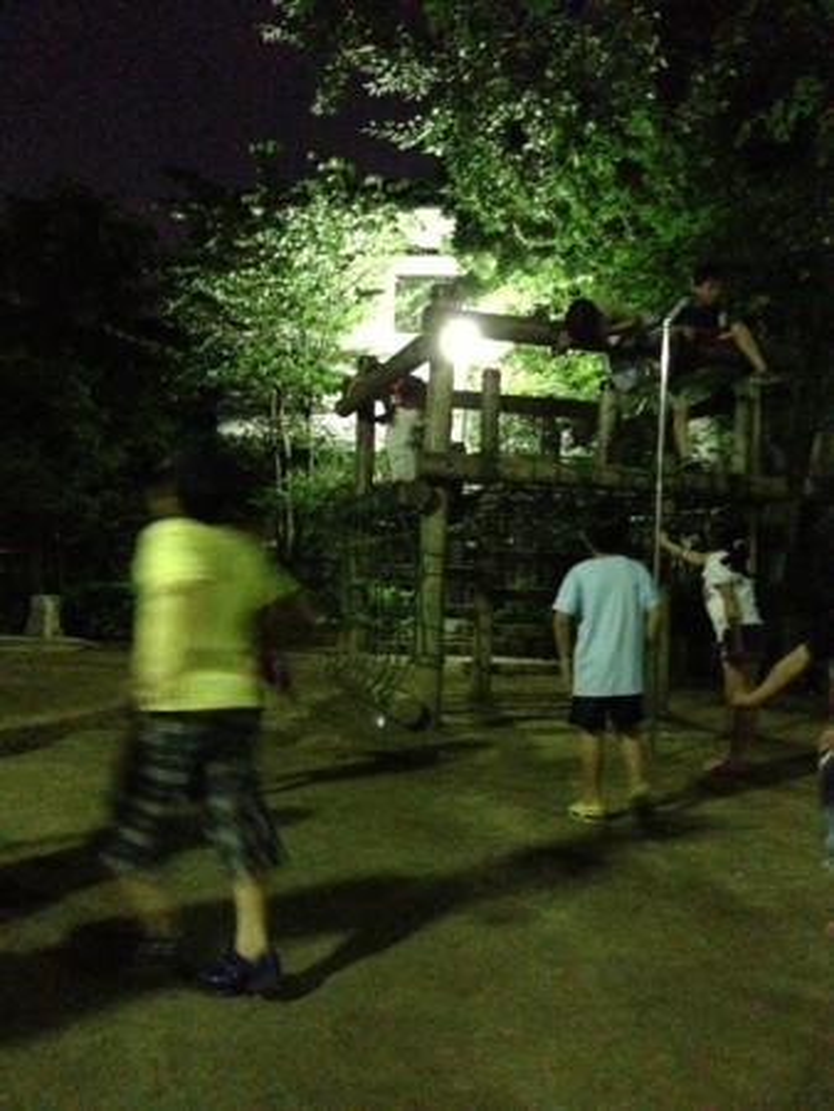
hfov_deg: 43.0
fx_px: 1059
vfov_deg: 55.3
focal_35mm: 33
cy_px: 556
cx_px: 417
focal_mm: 4.13
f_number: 2.4
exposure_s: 1/15
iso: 2000
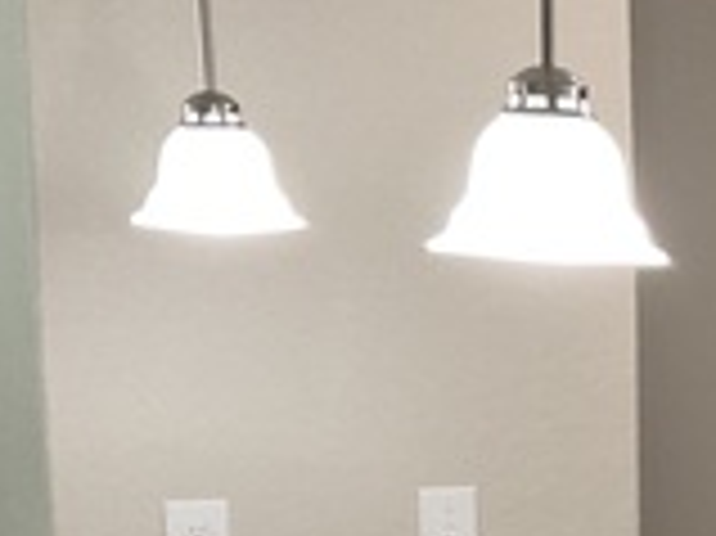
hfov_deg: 14.3
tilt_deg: -9.7
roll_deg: -2.2
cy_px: 635
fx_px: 2418
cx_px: 1391
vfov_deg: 12.4
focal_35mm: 117
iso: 100
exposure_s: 1/60
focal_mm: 3
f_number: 1.8
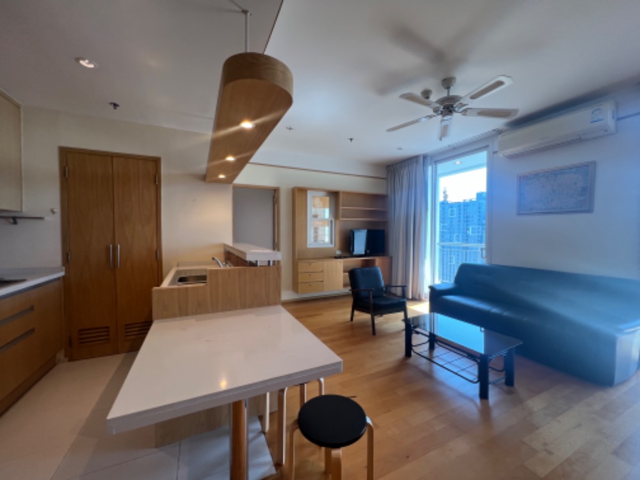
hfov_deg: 106.2
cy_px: 240
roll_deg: +0.0
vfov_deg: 89.9
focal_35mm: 13
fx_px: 240
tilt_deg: +0.3
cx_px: 320
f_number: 1.8
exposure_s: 1/122
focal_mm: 1.57
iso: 64
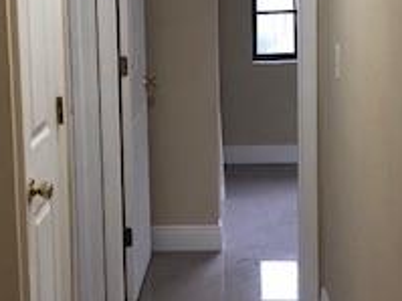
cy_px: 129
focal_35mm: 90
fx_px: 1045
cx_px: 188
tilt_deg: -9.6
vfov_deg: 16.4
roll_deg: +2.1
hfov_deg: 21.8
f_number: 1.8
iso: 40
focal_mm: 3.99
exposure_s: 1/24
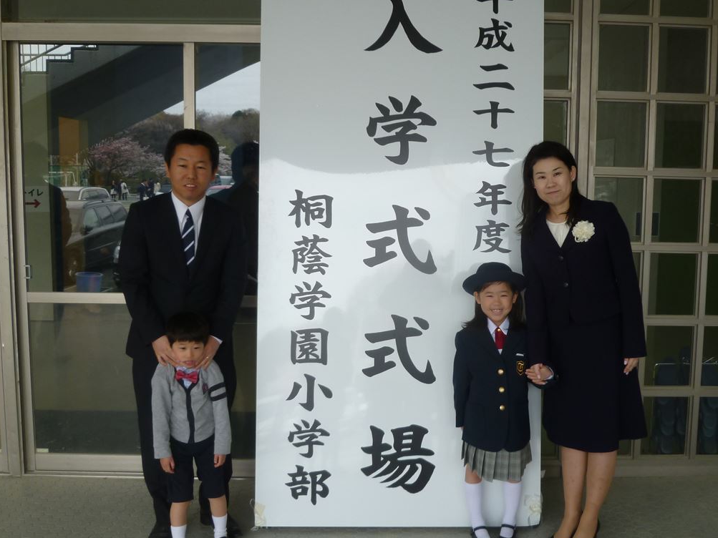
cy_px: 258
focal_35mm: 37
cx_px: 420
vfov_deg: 38.7
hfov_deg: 49.9
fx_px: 767
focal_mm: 5.2
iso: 80
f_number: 3
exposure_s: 1/80
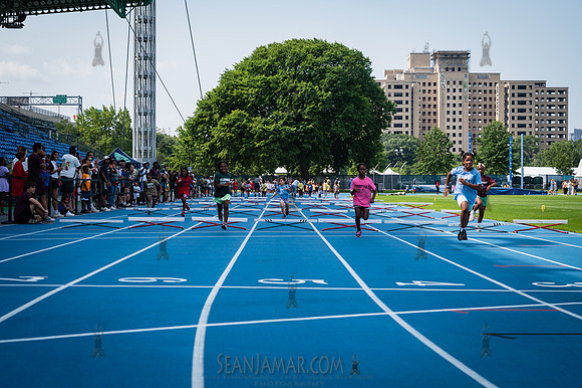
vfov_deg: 23.7
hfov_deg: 35.0
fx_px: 922
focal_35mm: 57
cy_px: 194
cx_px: 291
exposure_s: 1/400
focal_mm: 57
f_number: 5
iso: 100
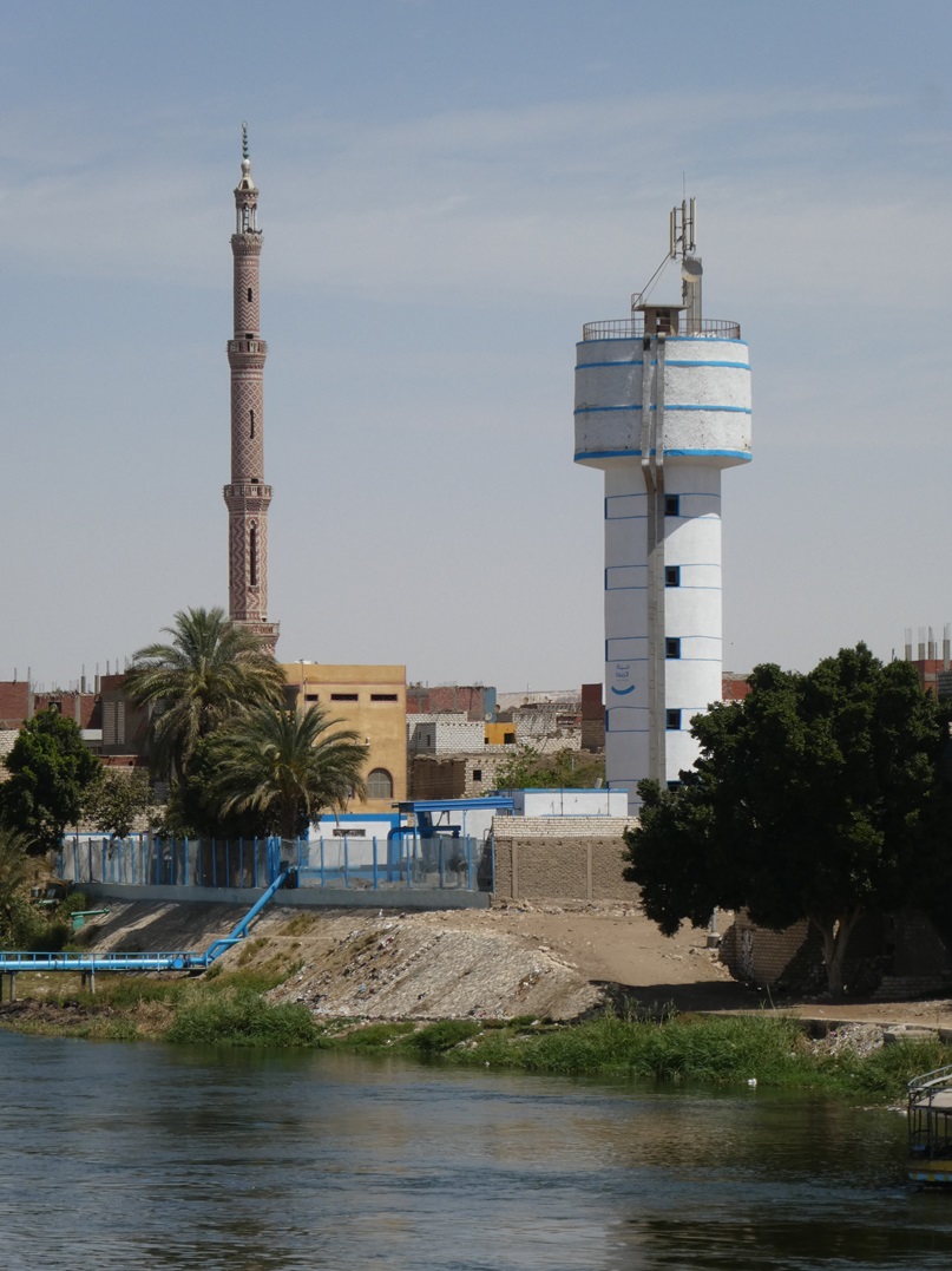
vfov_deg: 13.1
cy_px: 636
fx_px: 5540
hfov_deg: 9.8
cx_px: 476
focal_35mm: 151
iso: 80
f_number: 5.4
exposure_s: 1/640
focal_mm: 27.1
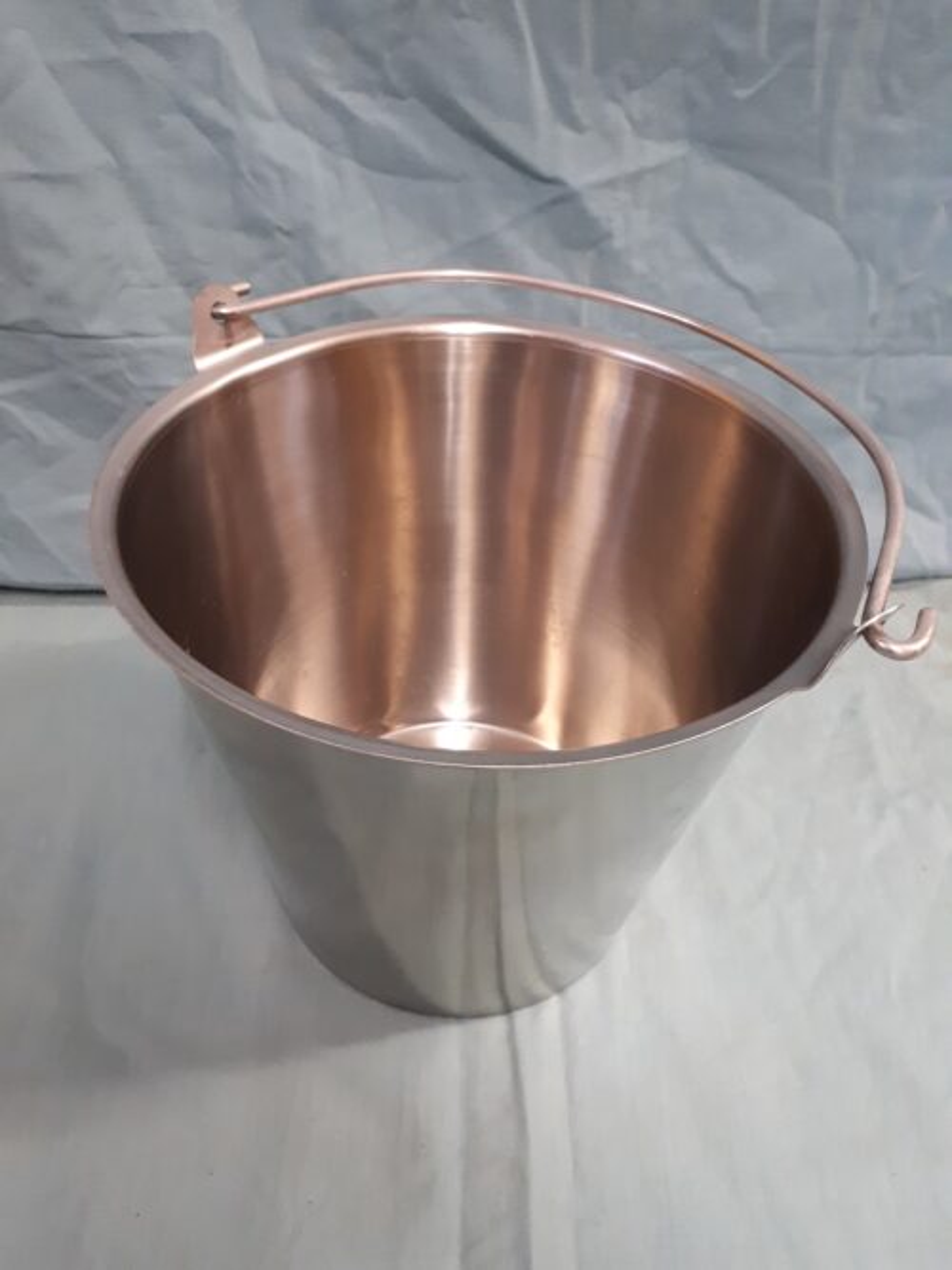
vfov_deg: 65.3
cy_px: 635
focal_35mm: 27
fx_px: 990
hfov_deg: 51.3
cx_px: 476
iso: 250
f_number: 1.9
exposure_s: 1/15
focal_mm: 3.6
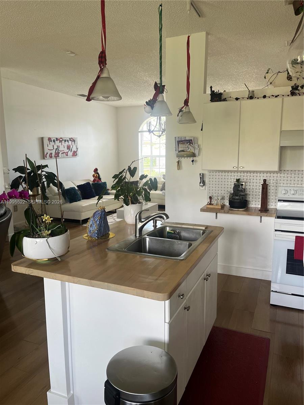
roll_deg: +1.3
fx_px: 304
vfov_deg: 67.3
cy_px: 202
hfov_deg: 53.1
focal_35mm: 26
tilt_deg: -9.7
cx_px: 152
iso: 80
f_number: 1.6
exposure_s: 1/122
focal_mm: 5.1
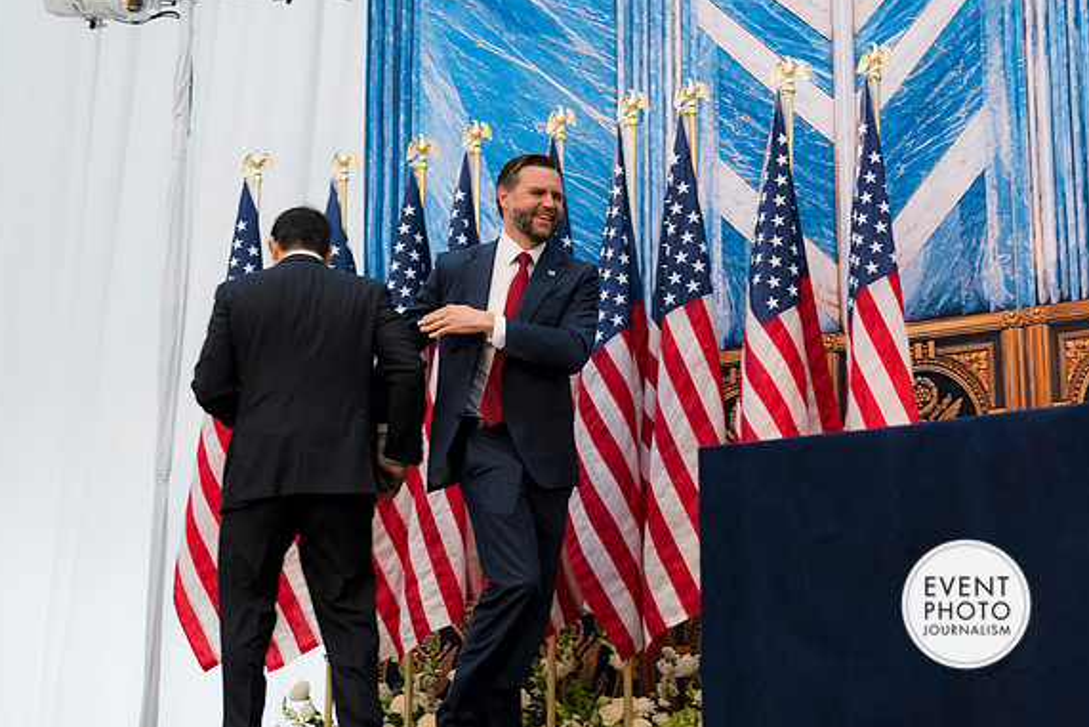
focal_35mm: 67
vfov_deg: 20.3
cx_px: 542
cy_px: 363
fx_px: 2027
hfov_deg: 30.1
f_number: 2.8
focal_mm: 44
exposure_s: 1/200
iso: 280
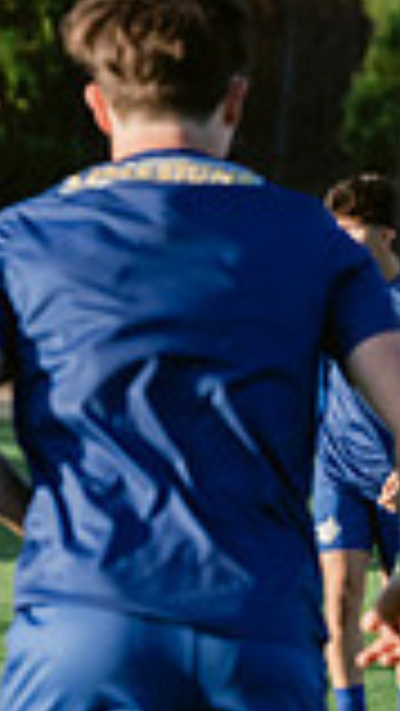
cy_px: 259
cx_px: 1191
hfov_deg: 2.0
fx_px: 11226
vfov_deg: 3.6
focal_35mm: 596
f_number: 5.6
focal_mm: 155
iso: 1250
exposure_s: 1/3200
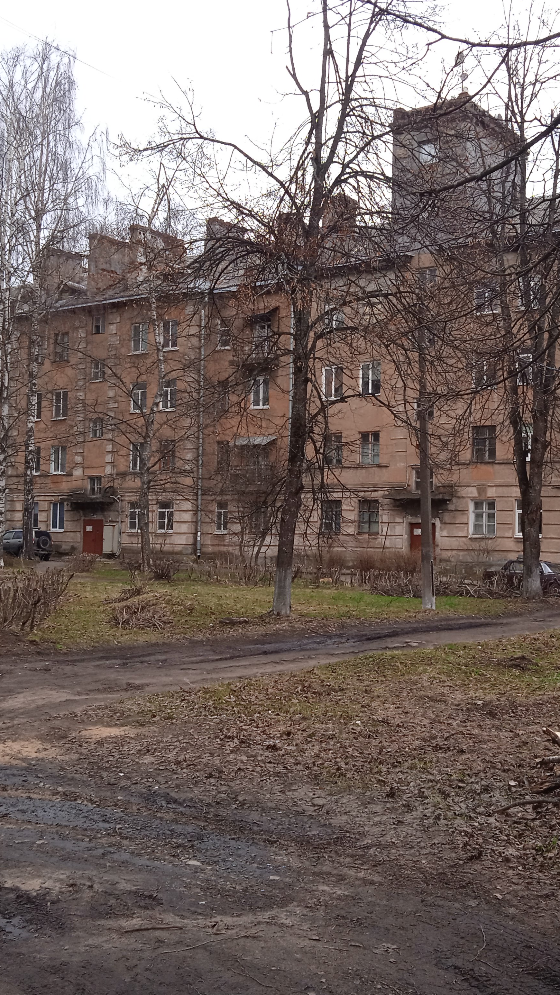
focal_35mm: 41
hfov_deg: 28.9
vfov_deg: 49.4
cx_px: 333
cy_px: 498
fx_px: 1082
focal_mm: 3.43
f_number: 2.2
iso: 182
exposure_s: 1/100
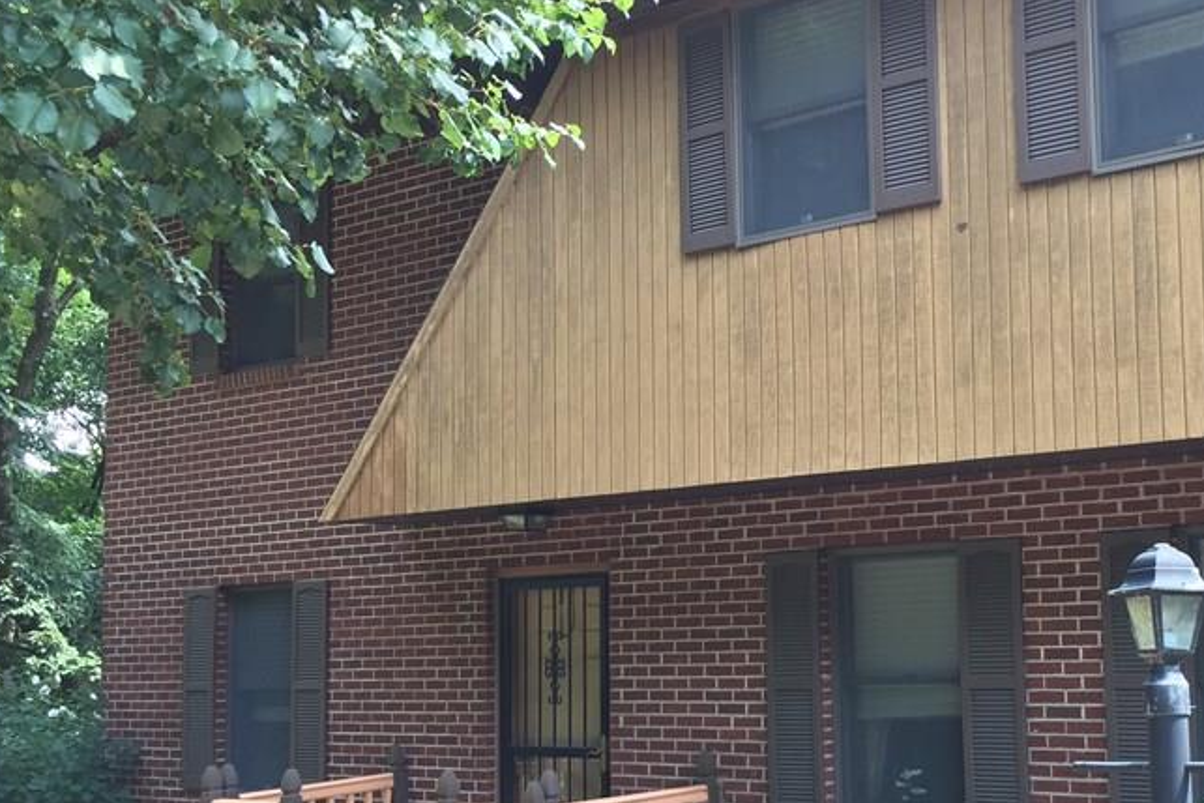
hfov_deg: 40.0
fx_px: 1606
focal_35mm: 48
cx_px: 903
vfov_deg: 28.0
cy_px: 507
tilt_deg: +4.0
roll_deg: +0.6
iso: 40
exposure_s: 1/120
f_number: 2.2
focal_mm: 4.15
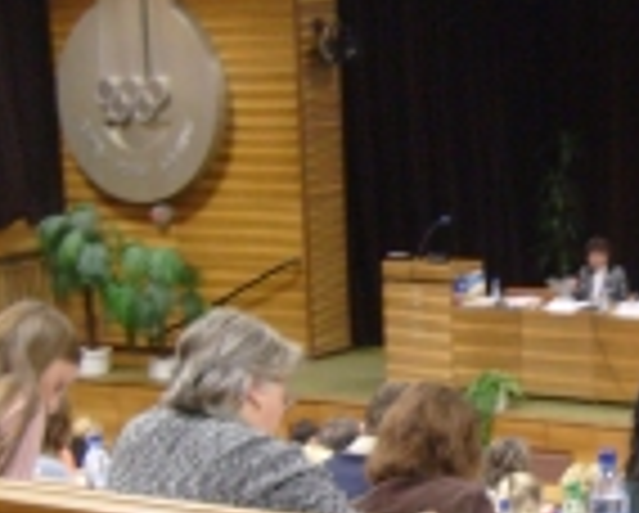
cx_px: 706
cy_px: 299
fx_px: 2273
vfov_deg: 12.9
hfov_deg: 15.6
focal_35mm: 120
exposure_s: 1/10
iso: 200
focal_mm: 5.8
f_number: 2.8
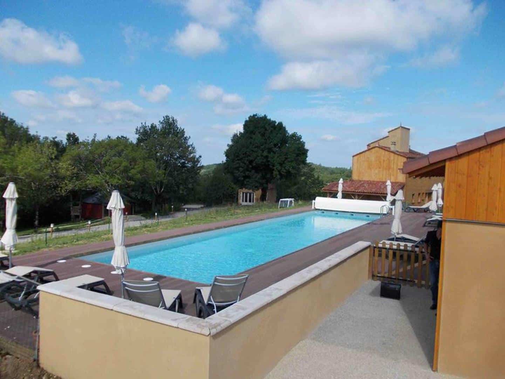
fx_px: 408
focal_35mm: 28
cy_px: 190
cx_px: 252
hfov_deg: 63.5
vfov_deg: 49.7
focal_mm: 4
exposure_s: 1/320
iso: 80
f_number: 5.4
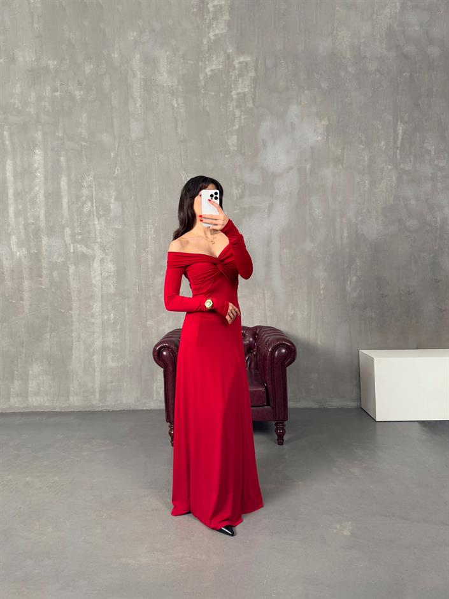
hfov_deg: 56.8
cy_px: 300
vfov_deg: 71.6
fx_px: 415
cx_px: 224
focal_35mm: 24
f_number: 1.78
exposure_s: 1/121
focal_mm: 6.76
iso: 125
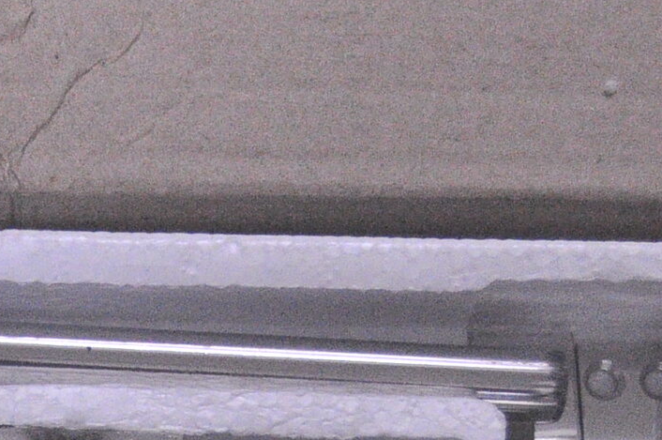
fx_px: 3196
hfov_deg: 11.6
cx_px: -146
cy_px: 630
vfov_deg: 7.7
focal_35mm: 174
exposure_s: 1/60
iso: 3200
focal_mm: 32
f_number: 4.2
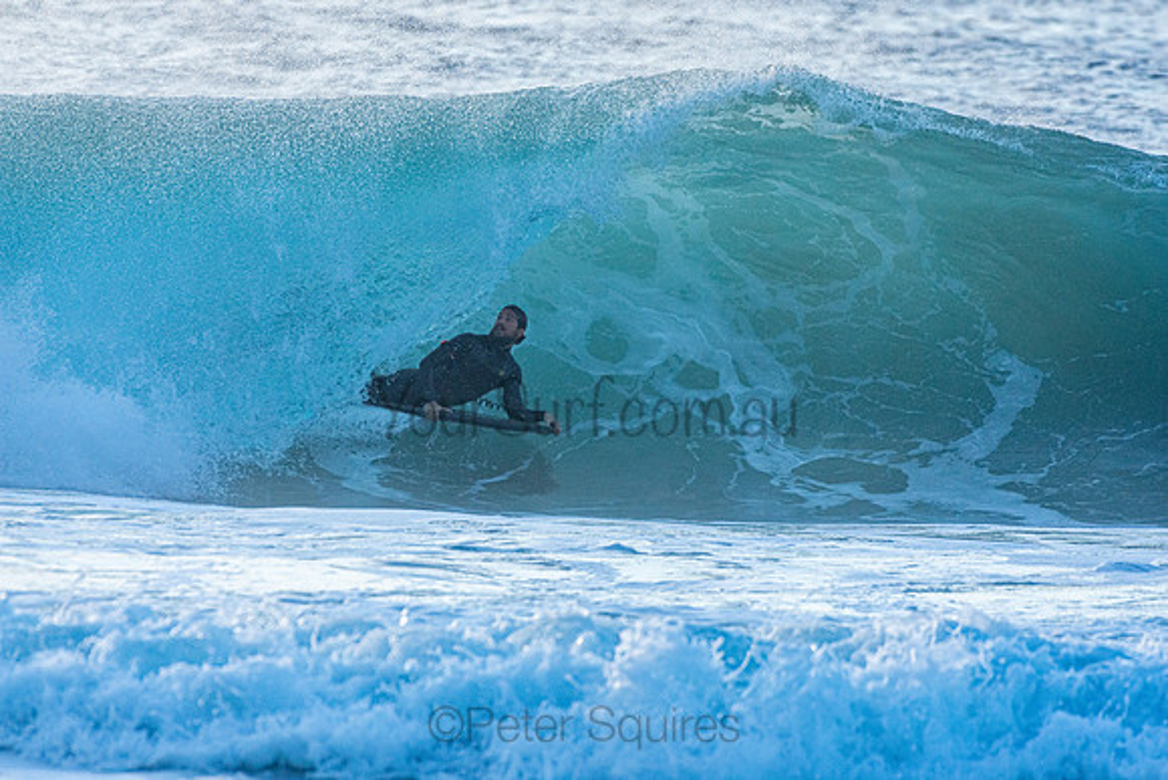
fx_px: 23364
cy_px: 390
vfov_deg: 1.9
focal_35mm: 720
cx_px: 584
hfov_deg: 2.9
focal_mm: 480
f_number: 5.6
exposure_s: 1/1250
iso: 560
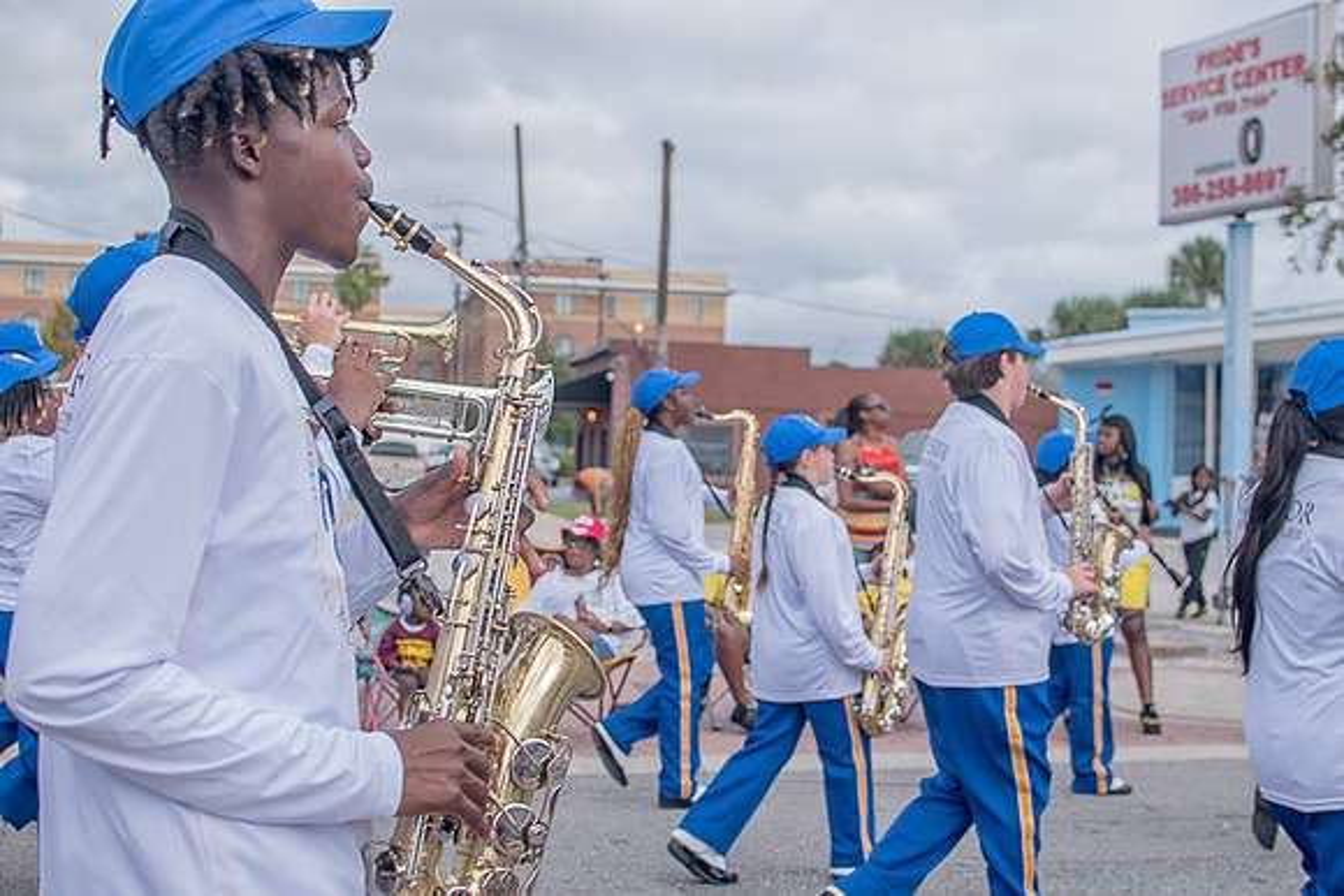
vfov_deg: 26.0
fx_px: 1942
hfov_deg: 38.2
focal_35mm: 52
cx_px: 672
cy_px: 448
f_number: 4
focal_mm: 35
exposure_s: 1/500
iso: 100
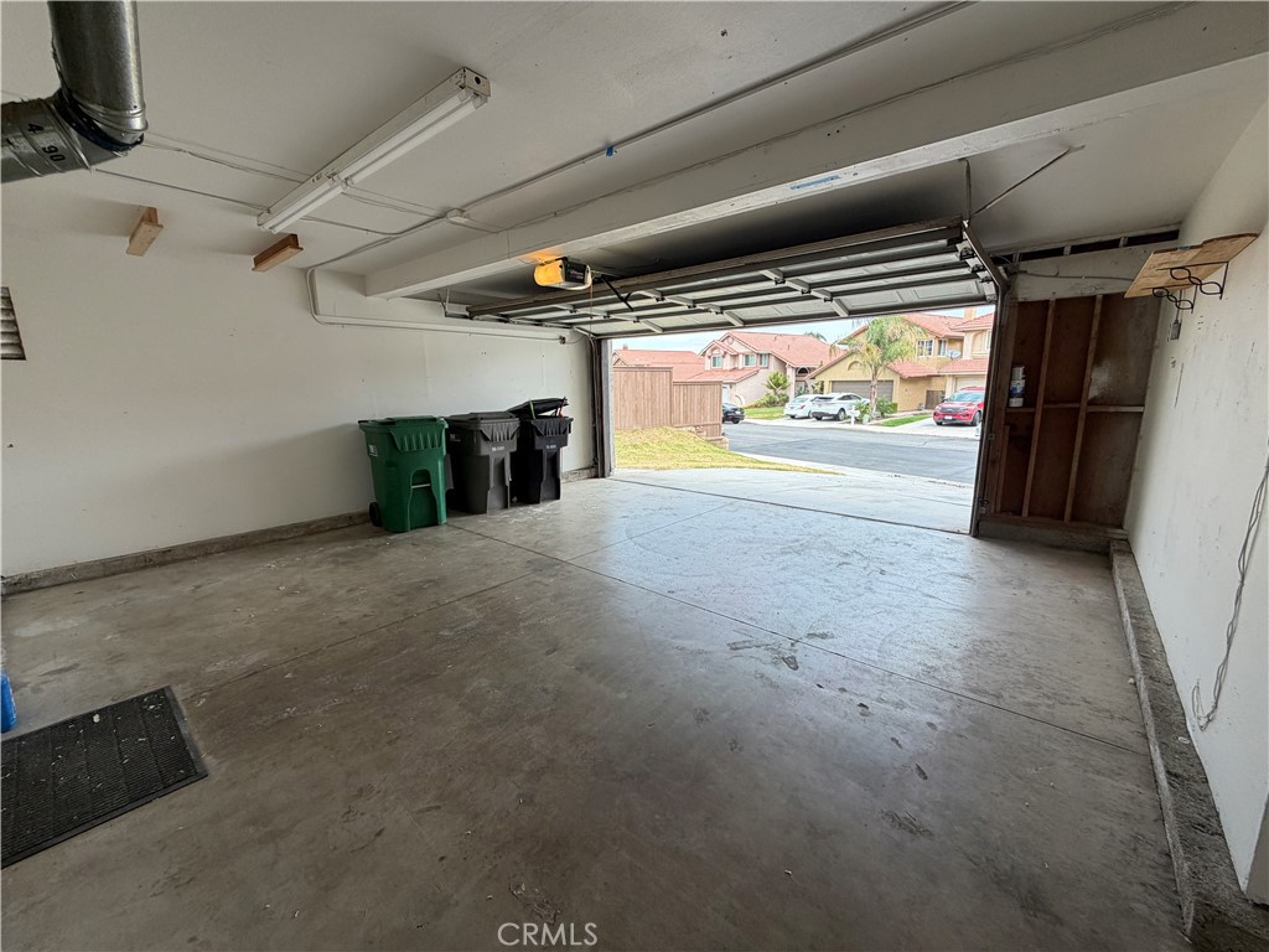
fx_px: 513
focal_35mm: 14
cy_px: 476
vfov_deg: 85.7
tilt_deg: -9.2
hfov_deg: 102.1
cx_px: 634
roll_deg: +1.8
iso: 50
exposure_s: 1/121
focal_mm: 2.22
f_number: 2.2
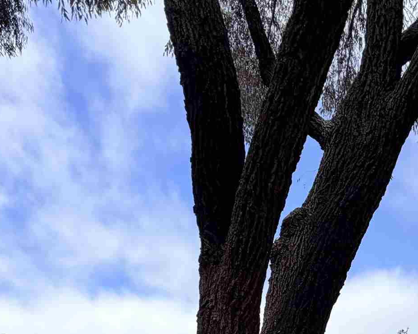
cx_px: 296
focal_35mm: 45
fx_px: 557
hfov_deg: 40.4
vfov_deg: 25.3
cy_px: 501
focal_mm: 2.22
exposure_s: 1/770
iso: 32
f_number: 2.2
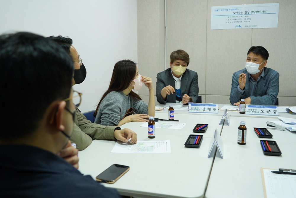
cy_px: 99
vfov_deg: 40.0
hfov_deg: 57.2
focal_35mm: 33
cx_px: 148
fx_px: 271
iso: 2000
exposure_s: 1/160
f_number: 5
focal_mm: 33
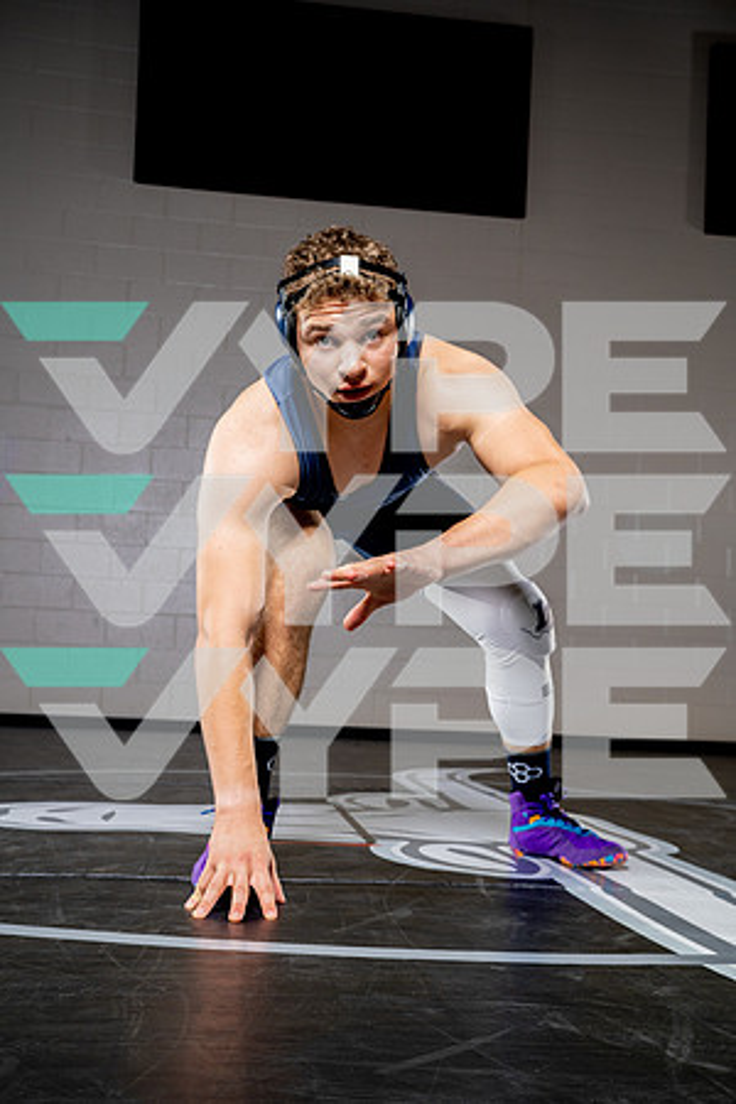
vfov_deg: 47.4
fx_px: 1257
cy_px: 552
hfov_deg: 32.6
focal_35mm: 41
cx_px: 368
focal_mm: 41
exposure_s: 1/250
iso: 320
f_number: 6.3
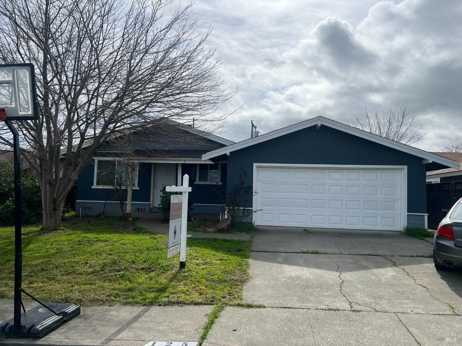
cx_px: 231
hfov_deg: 67.3
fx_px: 347
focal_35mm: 26
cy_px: 173
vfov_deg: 53.1
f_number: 1.5
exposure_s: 1/10309
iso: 50
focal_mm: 5.7
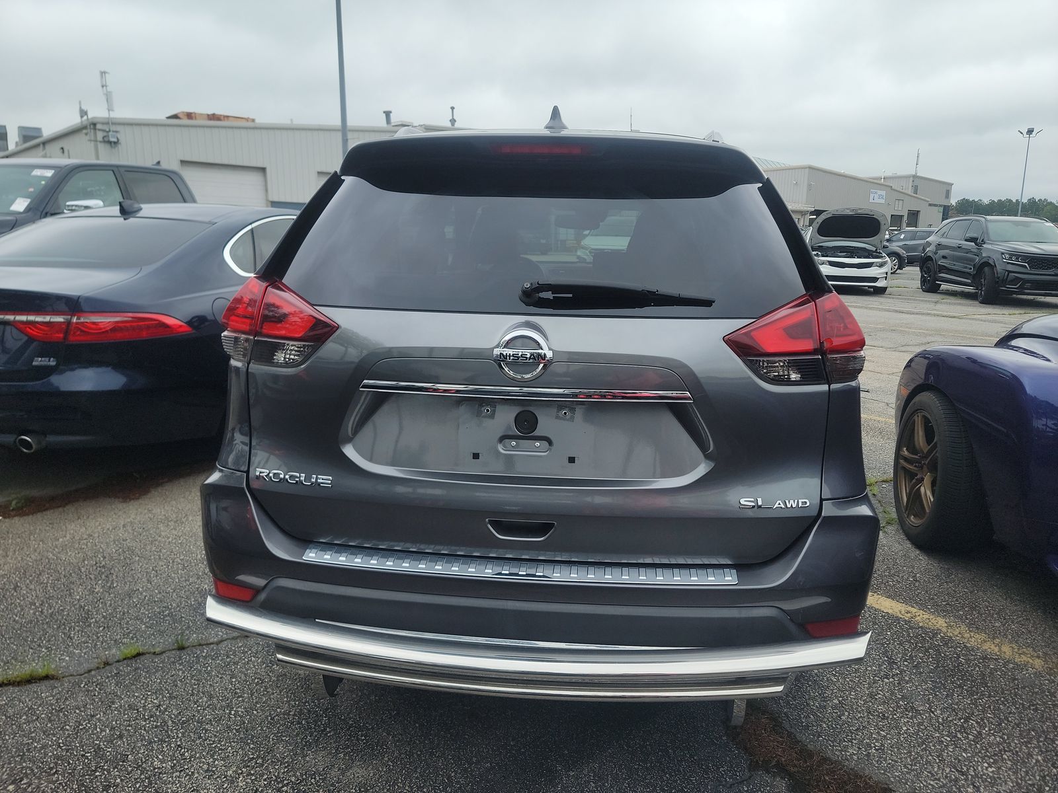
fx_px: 734
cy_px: 396
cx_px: 529
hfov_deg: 71.6
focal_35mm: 24
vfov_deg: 56.8
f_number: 1.8
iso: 50
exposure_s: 1/344
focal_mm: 6.7
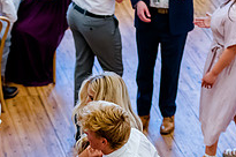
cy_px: 172
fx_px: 1296
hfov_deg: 10.4
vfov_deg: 6.9
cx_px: 114
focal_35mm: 198
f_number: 2.8
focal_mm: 70
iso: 2500
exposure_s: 1/640
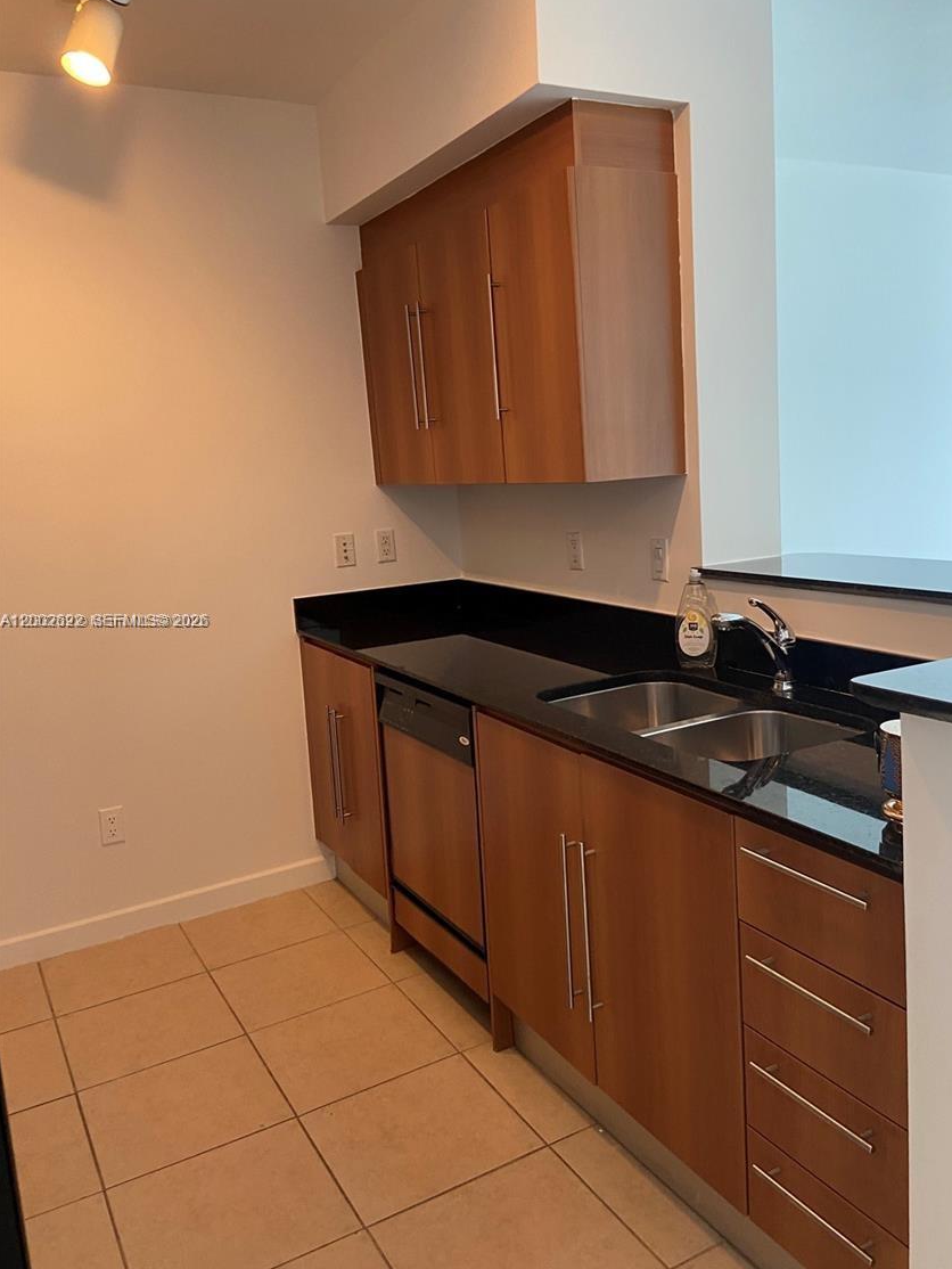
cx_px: 510
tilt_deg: -7.2
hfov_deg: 49.7
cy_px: 622
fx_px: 1026
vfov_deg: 63.4
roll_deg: +2.7
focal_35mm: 28
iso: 160
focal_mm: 4.25
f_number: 1.8
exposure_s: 1/60
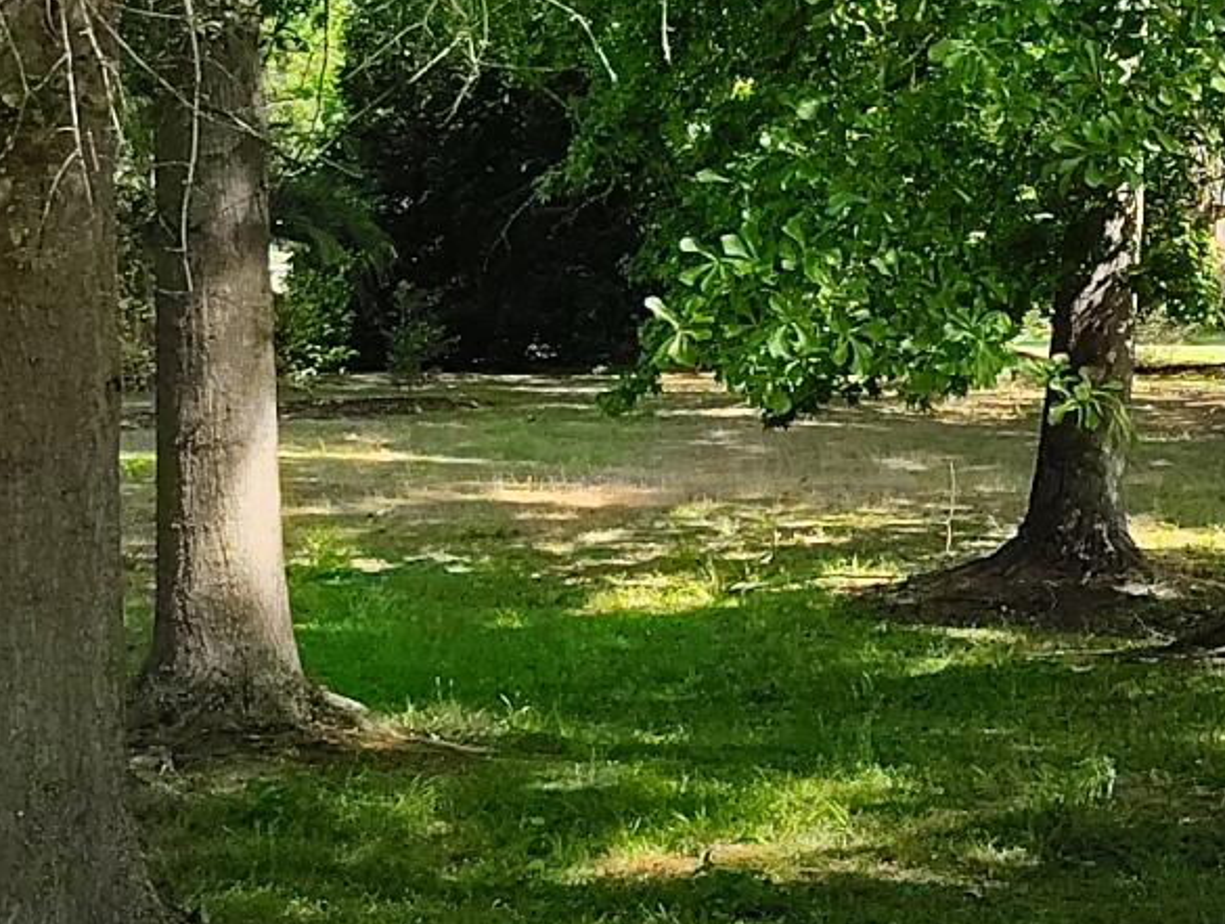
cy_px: 159
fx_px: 4361
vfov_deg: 12.0
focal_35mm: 123
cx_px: 1055
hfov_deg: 15.8
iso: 100
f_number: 1.8
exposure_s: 1/405
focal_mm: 5.56
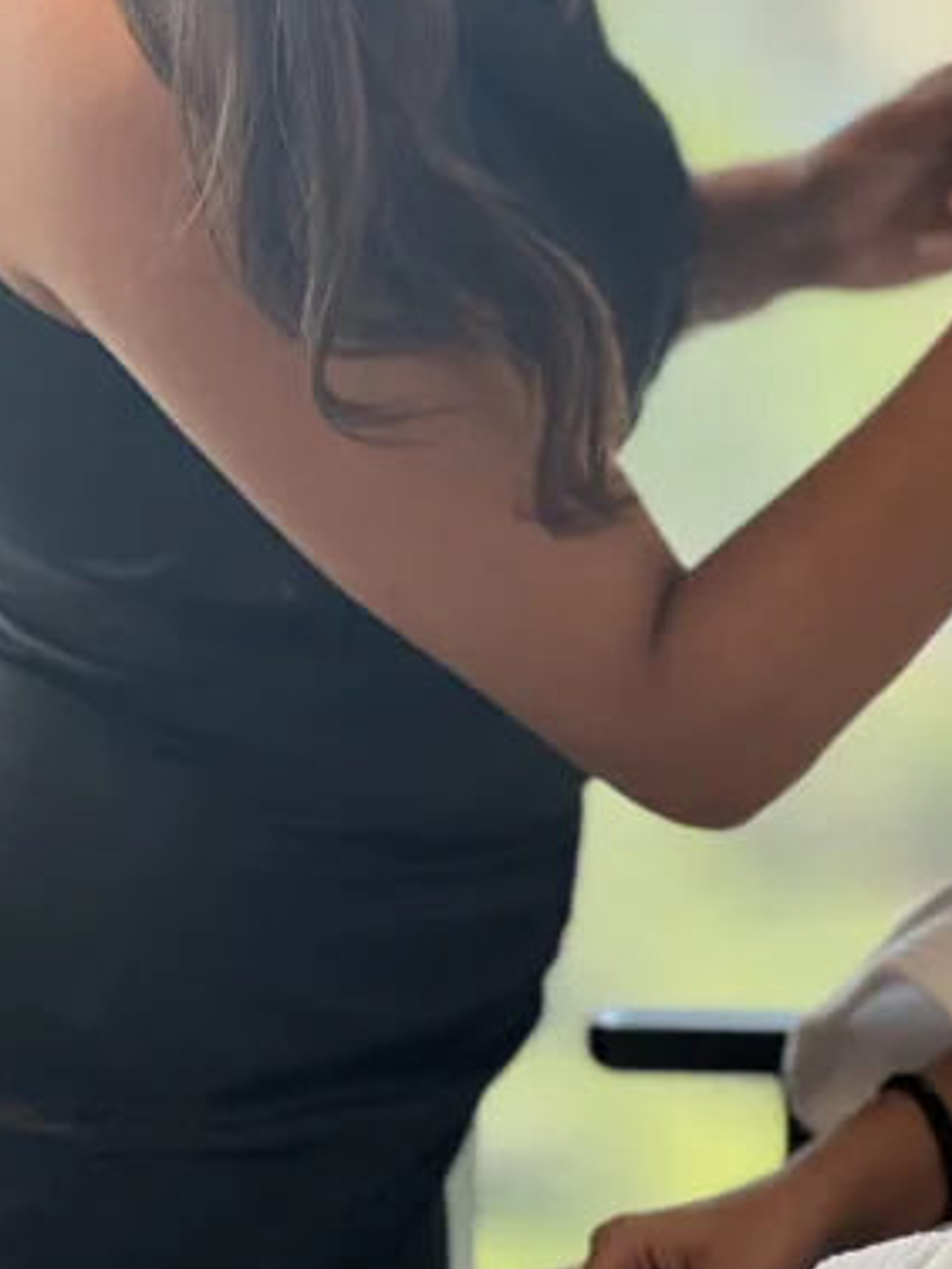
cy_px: 230
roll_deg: -1.5
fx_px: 6014
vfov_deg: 12.0
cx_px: 787
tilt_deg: -5.5
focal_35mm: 164
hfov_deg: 9.0
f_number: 2.8
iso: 100
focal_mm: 9
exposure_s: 1/121
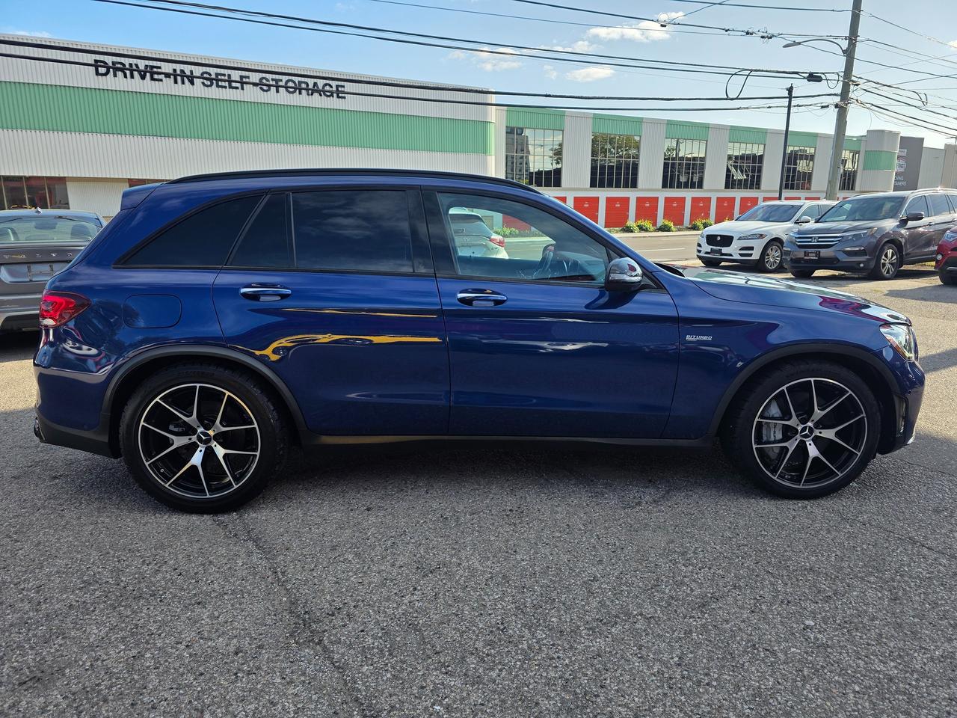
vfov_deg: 58.9
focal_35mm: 23
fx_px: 636
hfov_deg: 73.9
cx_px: 478
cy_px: 359
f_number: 1.7
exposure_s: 1/3109
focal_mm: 6.3
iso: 80
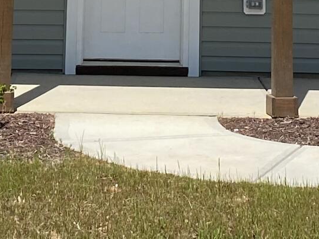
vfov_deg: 9.2
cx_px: 148
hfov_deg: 13.6
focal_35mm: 145
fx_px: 1336
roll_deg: -1.4
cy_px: -327
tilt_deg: +10.4
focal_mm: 4.25
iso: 32
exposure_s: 1/3040
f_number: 1.8
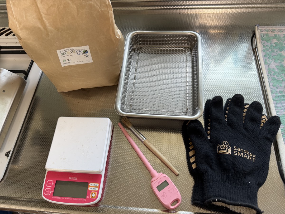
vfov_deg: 56.8
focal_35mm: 24
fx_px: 198
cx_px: 142
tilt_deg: -61.4
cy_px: 107
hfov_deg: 71.6
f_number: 1.78
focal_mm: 6.76
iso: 160
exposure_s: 1/112
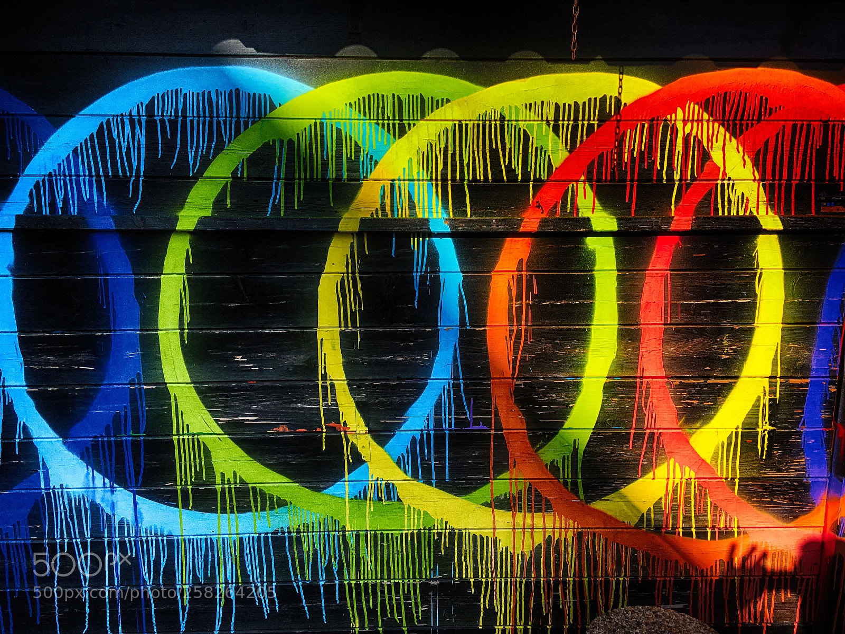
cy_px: 317
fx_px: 708
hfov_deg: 61.7
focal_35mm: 29
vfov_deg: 48.2
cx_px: 422
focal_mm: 4.15
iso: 25
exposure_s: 1/1166
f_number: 2.2
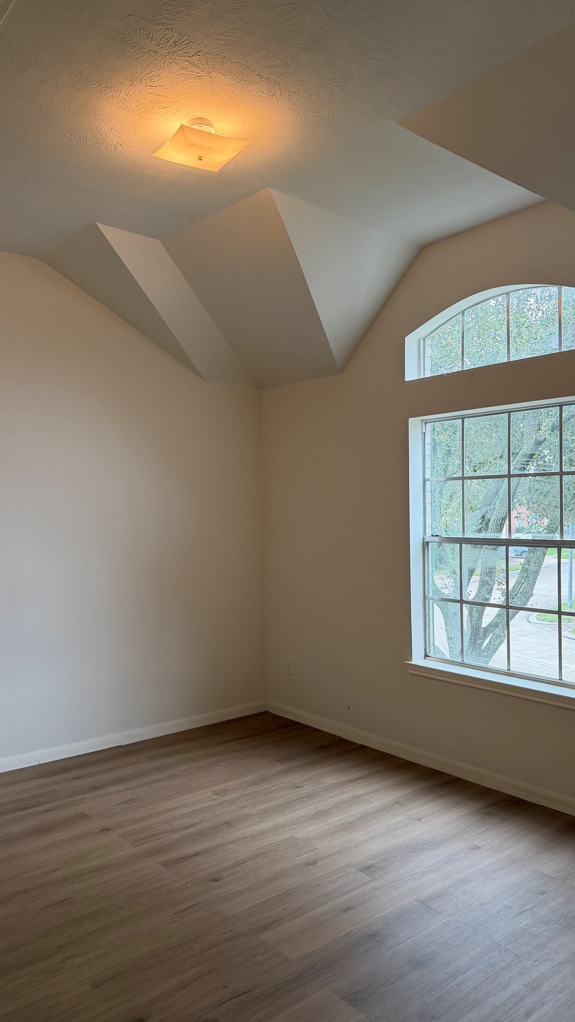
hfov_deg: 42.9
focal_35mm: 27
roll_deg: +0.5
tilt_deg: -1.4
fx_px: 732
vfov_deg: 69.8
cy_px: 520
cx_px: 266
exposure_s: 1/233
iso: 200
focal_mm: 6.76
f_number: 1.78
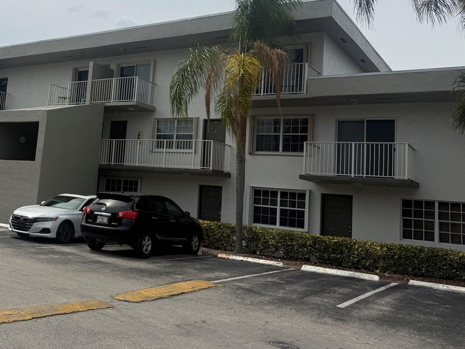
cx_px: 94
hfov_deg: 45.5
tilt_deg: +10.3
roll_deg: -6.0
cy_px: 113
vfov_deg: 36.4
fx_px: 524
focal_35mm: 39
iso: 80
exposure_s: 1/9091
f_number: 1.78
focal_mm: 6.76
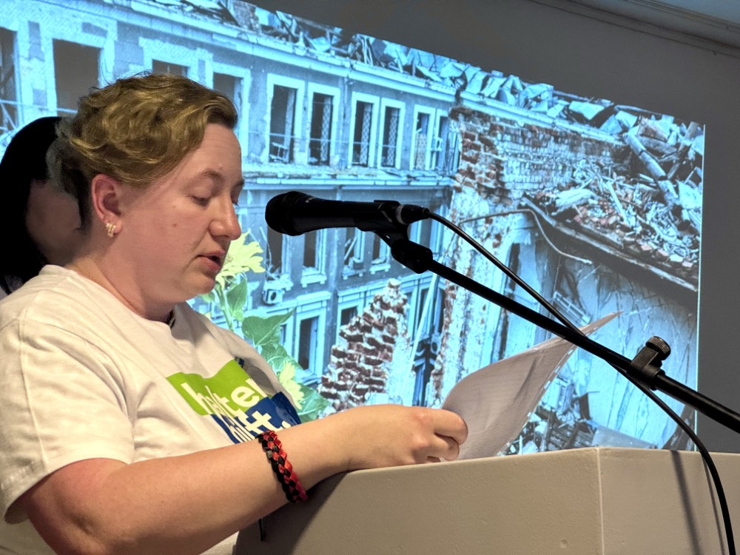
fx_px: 1646
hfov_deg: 25.3
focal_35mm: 77
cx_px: 370
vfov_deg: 19.1
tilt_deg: +5.8
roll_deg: -2.6
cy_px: 278
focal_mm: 9
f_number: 2.8
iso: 400
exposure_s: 1/60
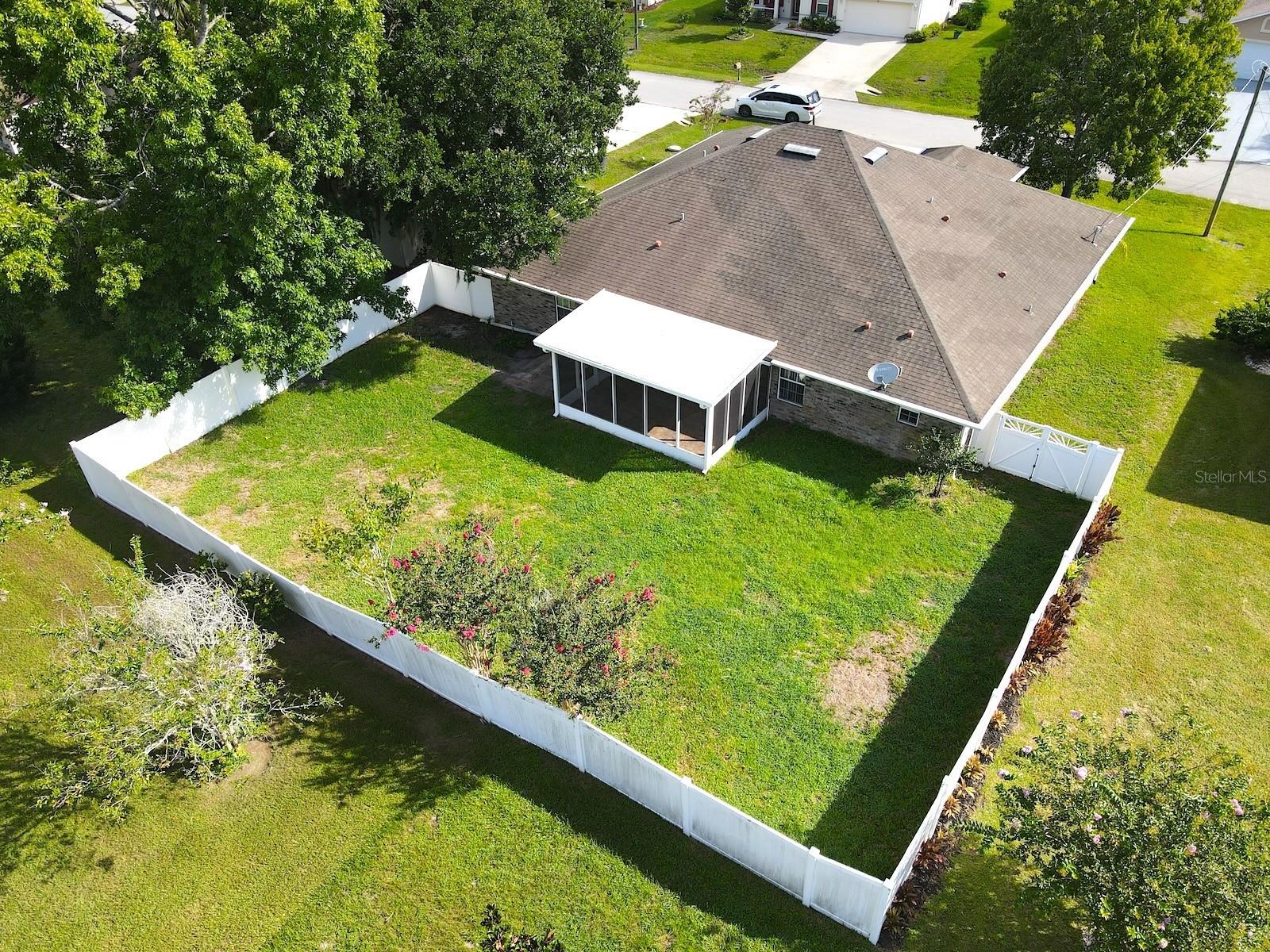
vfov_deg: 56.8
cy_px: 476
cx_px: 635
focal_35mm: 24
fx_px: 881
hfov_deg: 71.6
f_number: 2.8
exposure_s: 1/350
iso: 110
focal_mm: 4.5
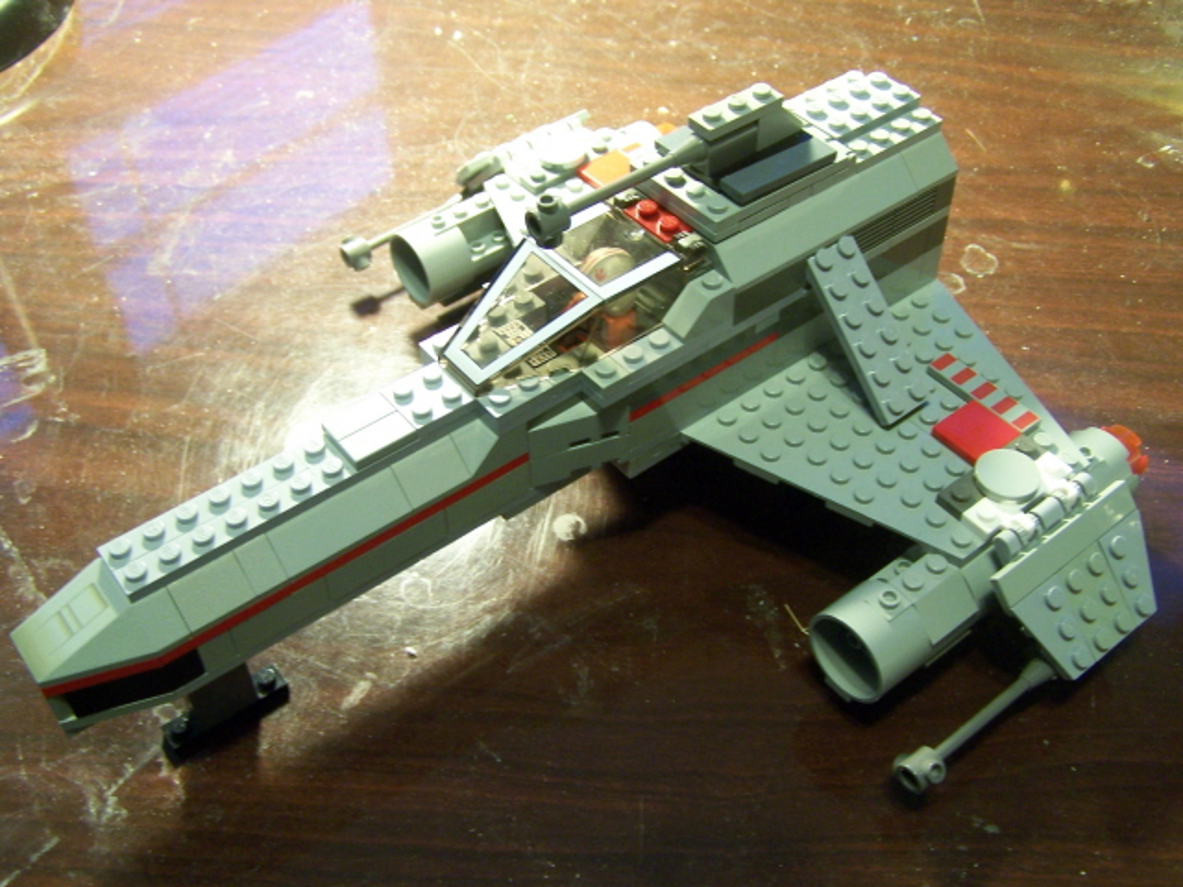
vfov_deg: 37.7
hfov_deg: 49.0
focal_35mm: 38
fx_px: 1299
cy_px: 444
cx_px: 592
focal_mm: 6.3
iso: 140
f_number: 2.8
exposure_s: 1/8
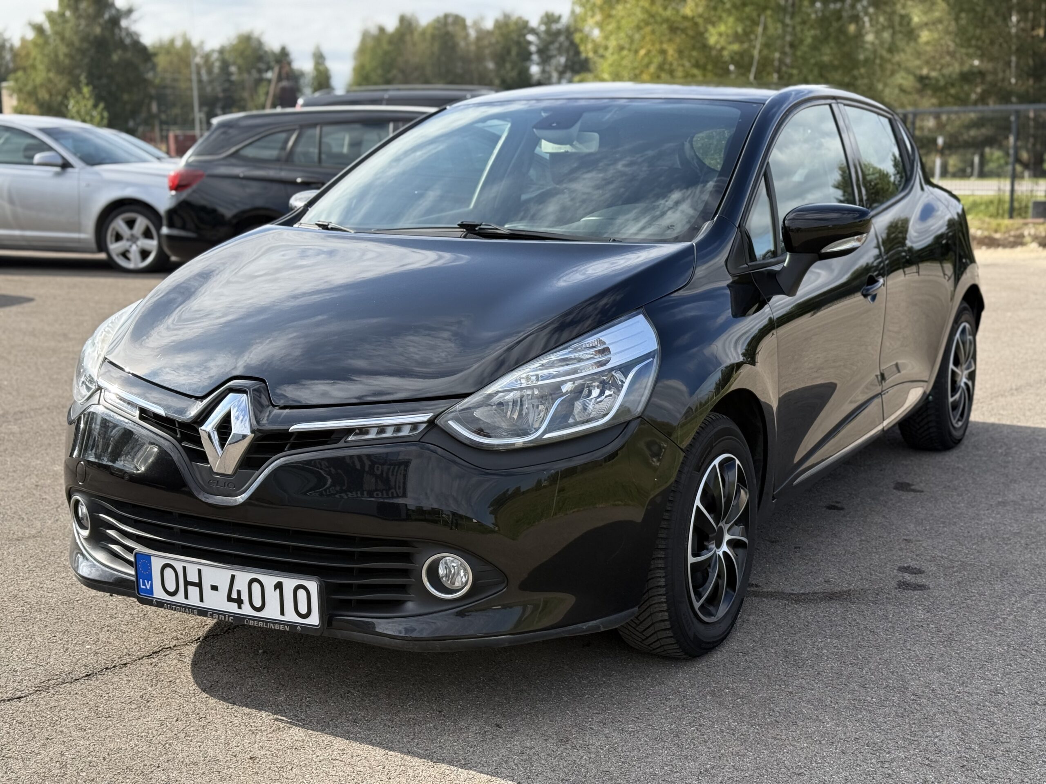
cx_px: 523
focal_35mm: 48
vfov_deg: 30.3
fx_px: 1450
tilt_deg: -9.0
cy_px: 392
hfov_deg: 39.7
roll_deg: +0.3
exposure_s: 1/1931
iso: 100
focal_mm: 6.76
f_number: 1.78
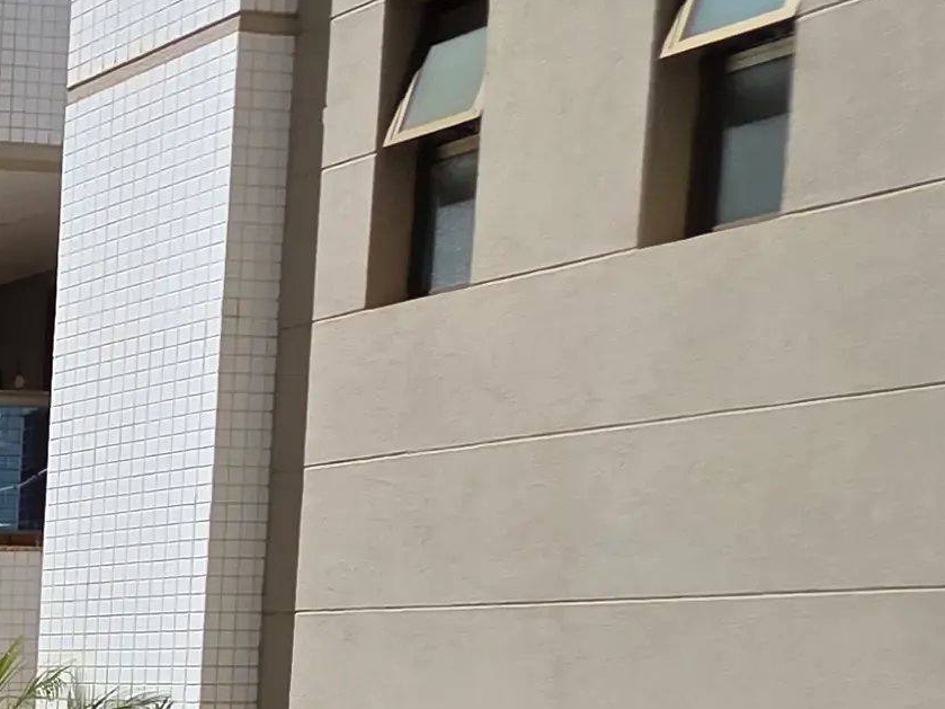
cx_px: -907
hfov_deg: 19.4
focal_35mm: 62
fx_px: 1692
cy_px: 847
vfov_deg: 21.9
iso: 40
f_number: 1.9
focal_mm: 2.2
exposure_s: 1/2664
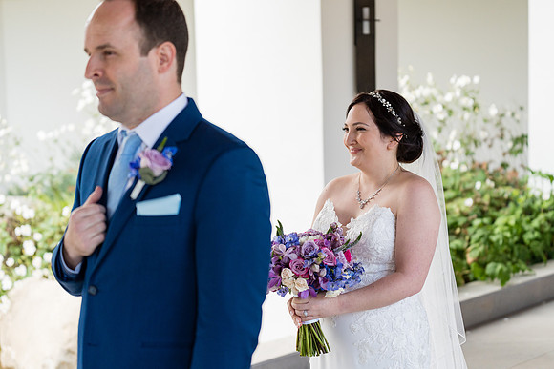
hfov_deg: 28.8
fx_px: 1077
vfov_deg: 19.5
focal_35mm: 70
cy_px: 184
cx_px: 277
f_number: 2.8
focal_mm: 70
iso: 800
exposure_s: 1/2000
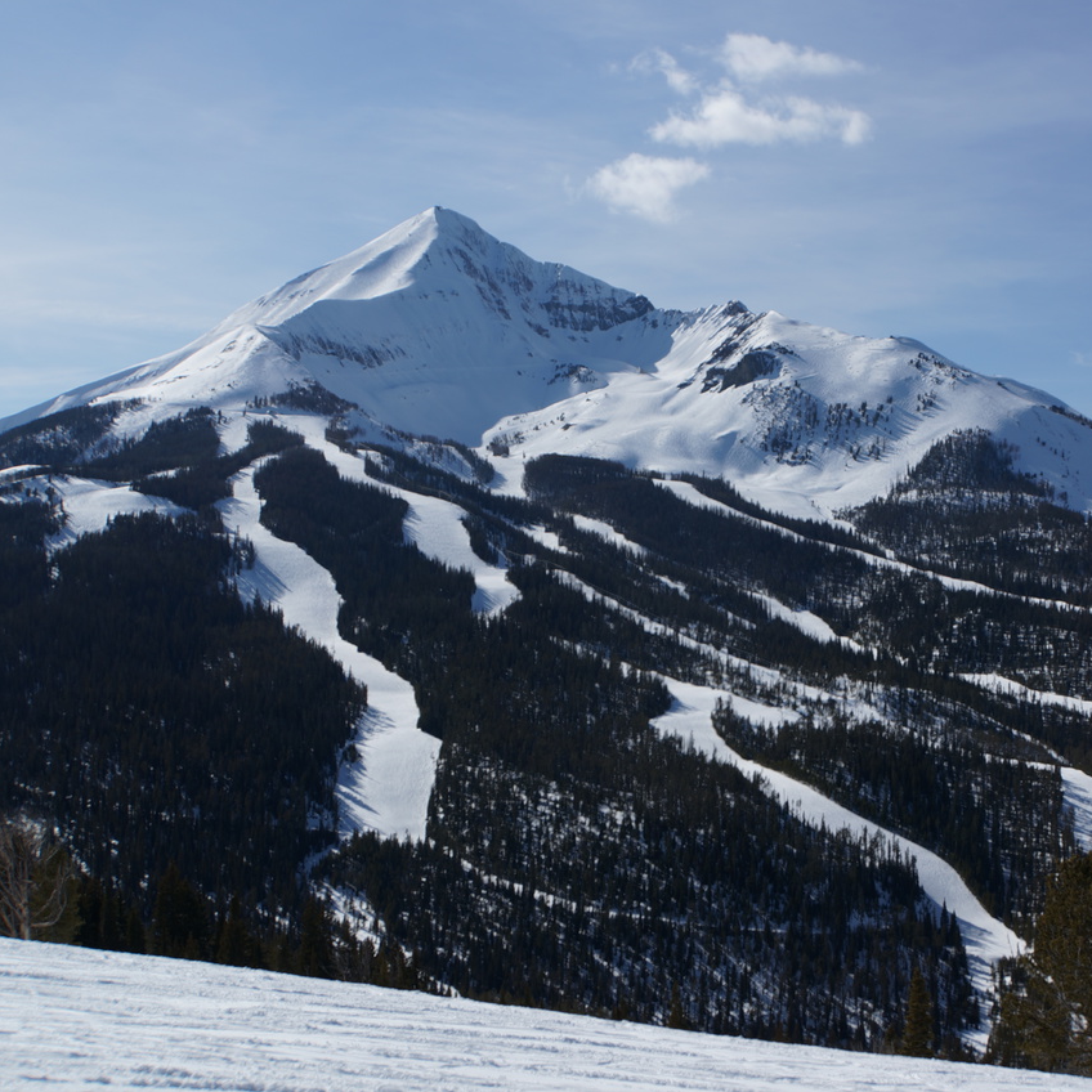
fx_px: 1791
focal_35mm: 50
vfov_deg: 33.9
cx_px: 698
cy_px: 545
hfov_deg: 33.7
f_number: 5
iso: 100
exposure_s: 1/1250
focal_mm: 26.1
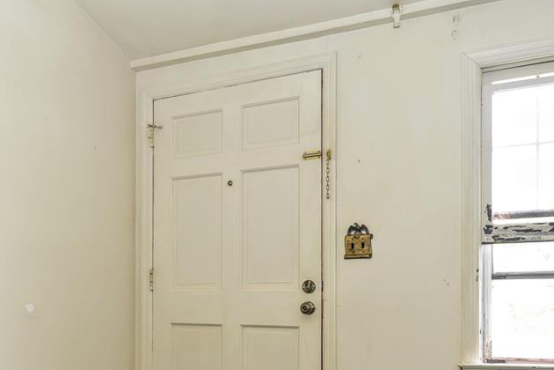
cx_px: 170
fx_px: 600
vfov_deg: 33.2
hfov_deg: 48.4
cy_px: 299
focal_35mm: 39
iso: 800
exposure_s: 1/60
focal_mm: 24
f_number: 4
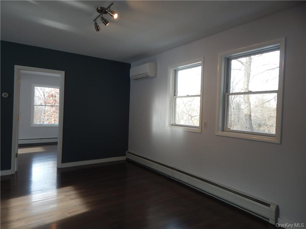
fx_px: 194
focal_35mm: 22
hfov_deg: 76.4
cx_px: 153
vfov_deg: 61.1
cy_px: 114
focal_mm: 4
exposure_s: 1/60
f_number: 3
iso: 125
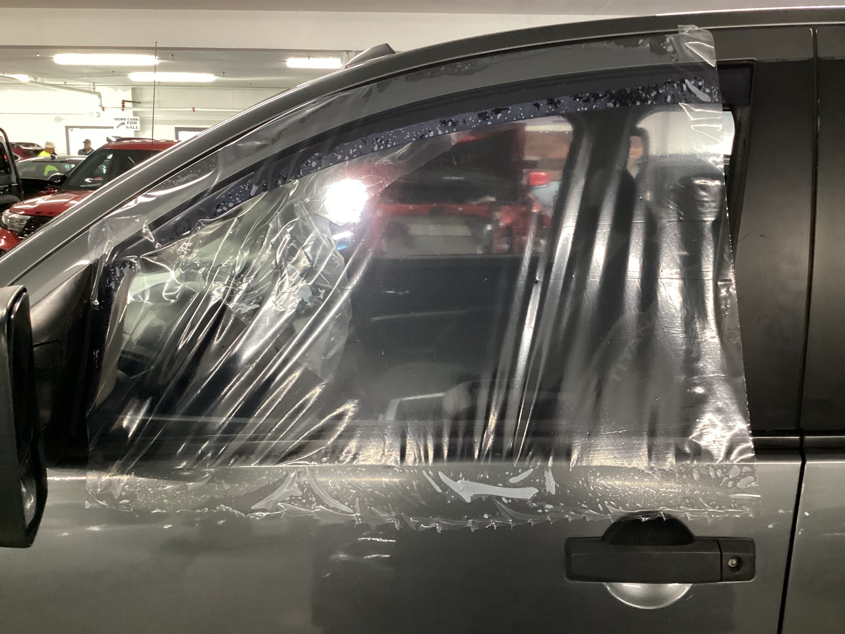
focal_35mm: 31
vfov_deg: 45.4
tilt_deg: -13.2
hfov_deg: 58.4
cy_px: 317
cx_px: 422
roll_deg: -1.2
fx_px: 757
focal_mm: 3.3
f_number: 2.4
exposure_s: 1/60
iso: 400
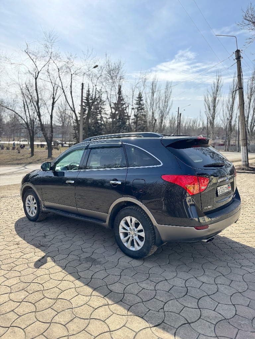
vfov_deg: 71.6
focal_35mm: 24
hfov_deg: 56.8
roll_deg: -2.9
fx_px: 236
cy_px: 170
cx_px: 128
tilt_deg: -7.9
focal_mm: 6.76
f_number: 1.78
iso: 80
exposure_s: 1/1285
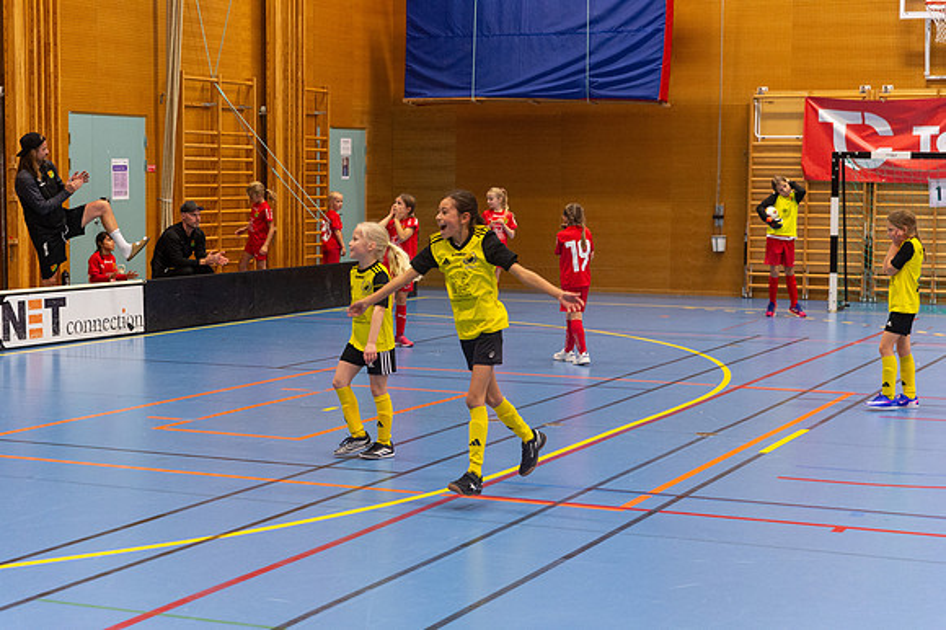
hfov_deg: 28.9
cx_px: 473
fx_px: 1838
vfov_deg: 19.4
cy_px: 315
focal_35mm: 70
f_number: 3.5
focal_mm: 70
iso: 5000
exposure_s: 1/400
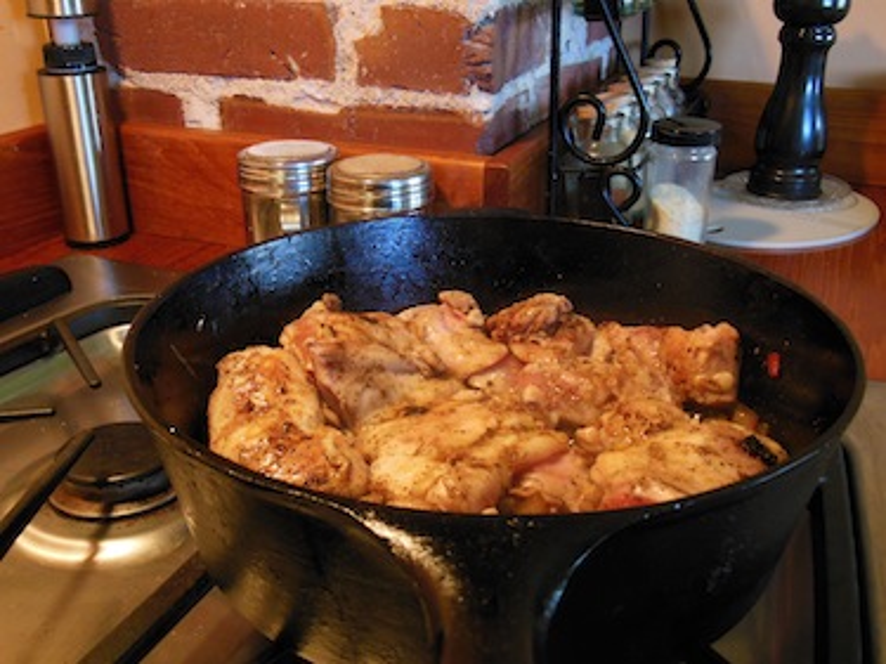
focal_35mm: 39
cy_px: 332
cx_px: 443
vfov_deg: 36.8
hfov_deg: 47.9
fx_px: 998
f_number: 4.1
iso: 400
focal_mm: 6.9
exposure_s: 1/6
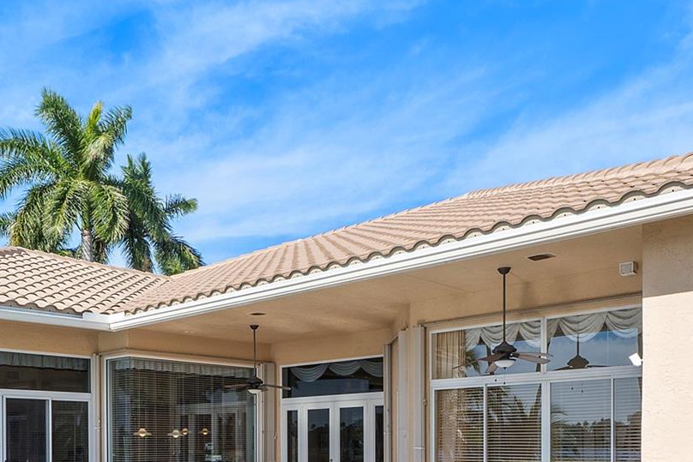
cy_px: 456
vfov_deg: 32.4
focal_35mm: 38
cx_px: 308
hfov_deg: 50.6
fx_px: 732
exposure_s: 1/200
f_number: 11
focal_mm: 10
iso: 100
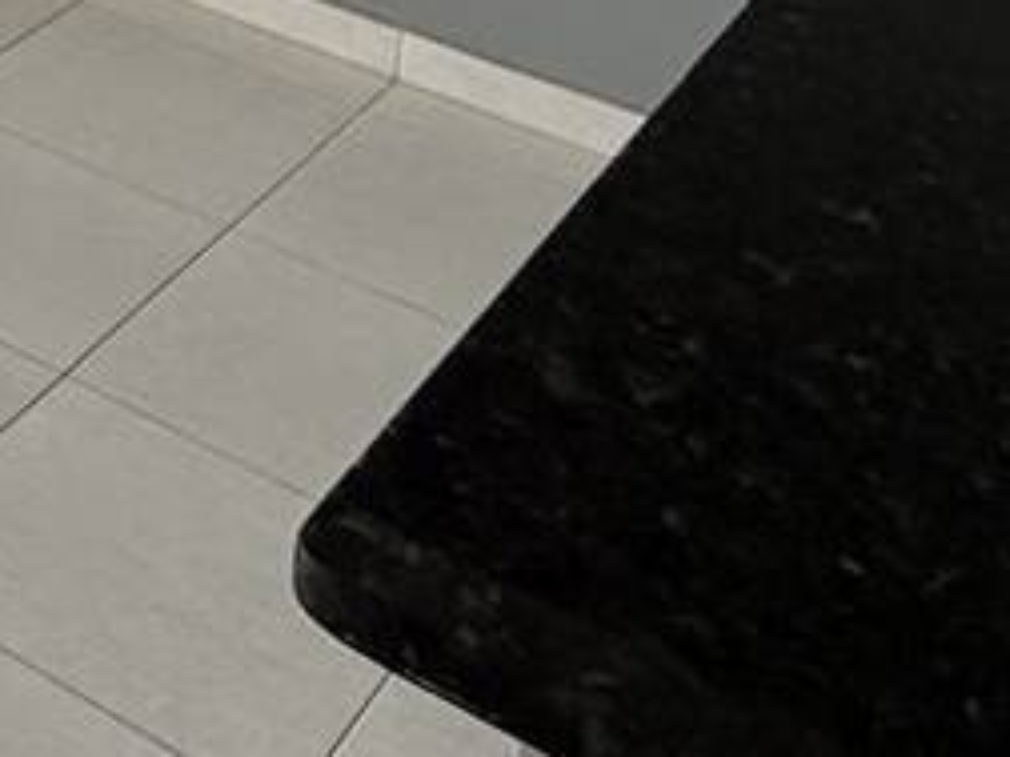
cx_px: -525
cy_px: -761
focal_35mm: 80
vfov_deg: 15.0
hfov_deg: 20.7
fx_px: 2334
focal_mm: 2.22
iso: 125
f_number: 2.2
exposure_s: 1/99
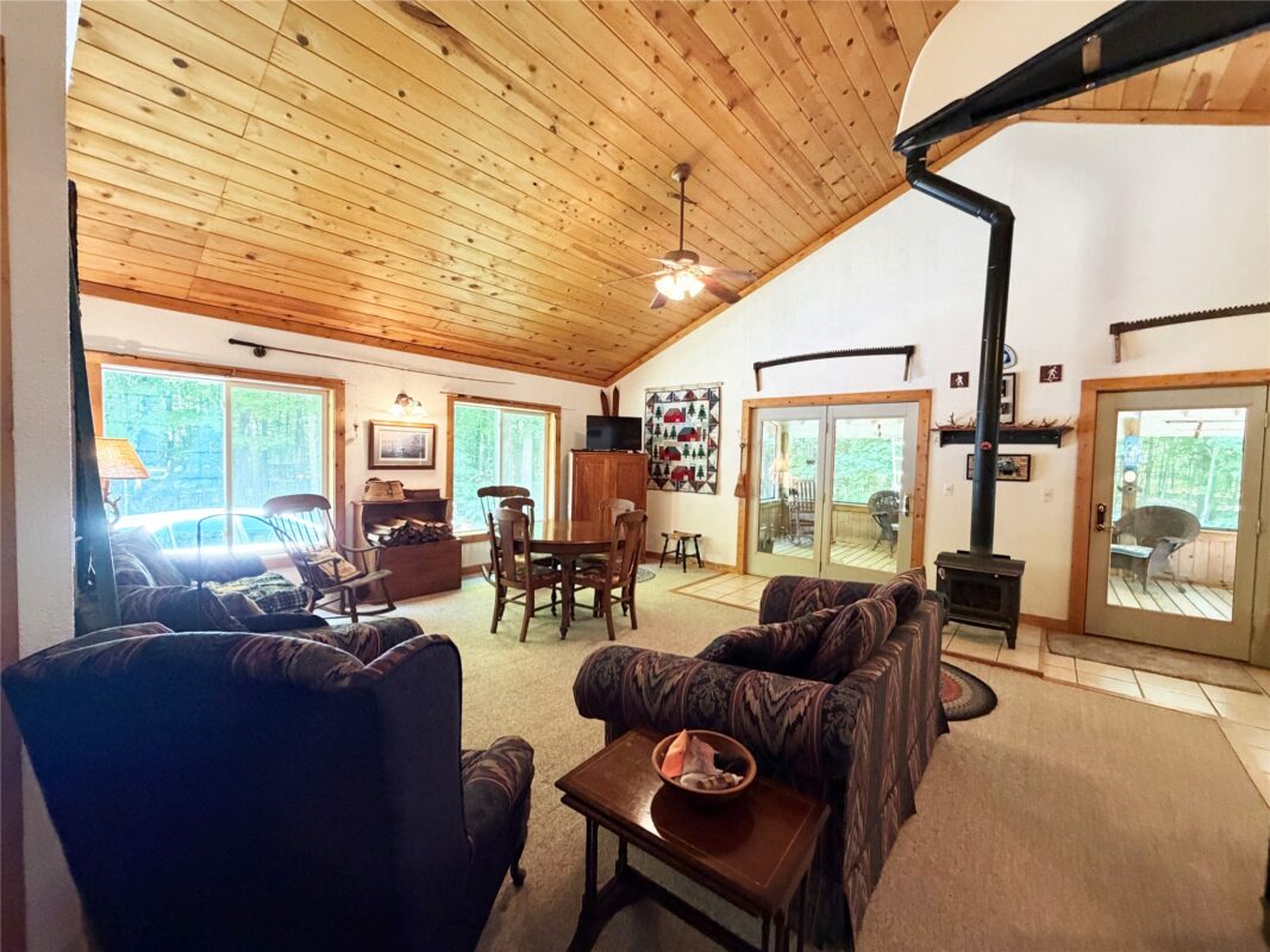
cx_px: 635
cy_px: 476
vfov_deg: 85.7
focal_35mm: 14
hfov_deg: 102.1
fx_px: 514
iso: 500
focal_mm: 2.22
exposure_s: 1/60
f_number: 2.2
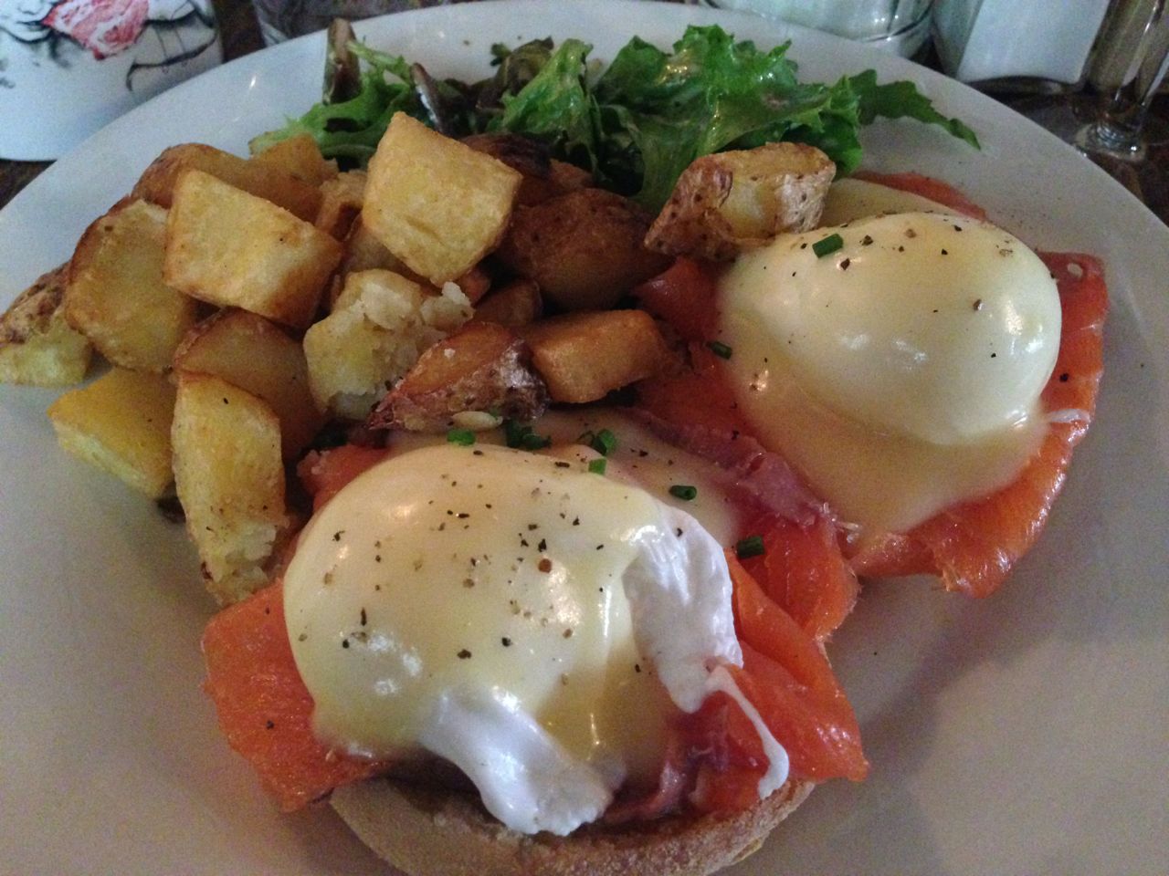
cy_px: 438
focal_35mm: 33
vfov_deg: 42.9
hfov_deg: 55.4
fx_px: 1114
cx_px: 584
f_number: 2.4
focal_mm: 4.12
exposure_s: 1/15
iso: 800
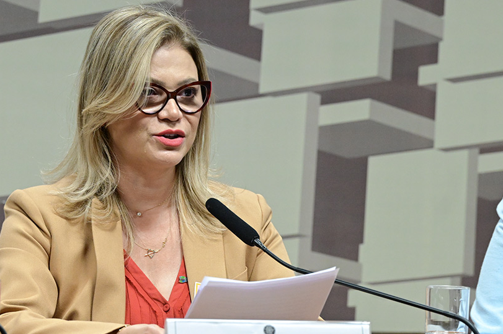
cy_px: 162
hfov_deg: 6.5
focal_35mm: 318
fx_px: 4436
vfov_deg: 4.3
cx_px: 244
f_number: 4.5
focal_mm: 200
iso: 4000
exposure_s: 1/200
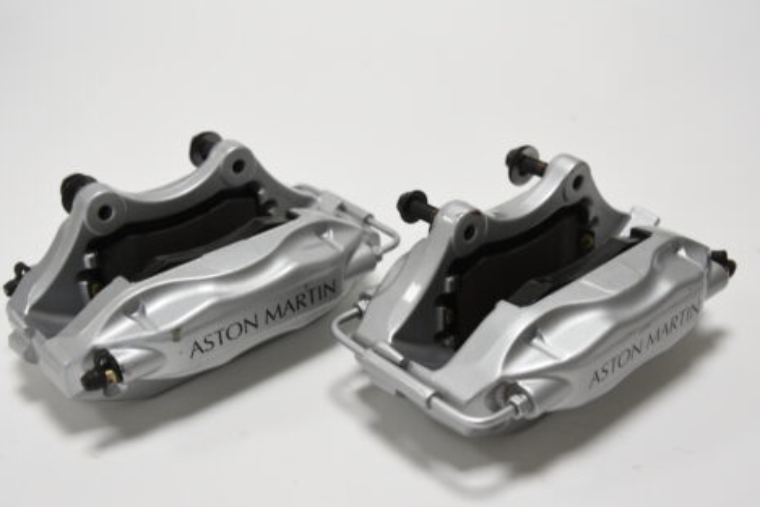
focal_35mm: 41
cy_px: 284
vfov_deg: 32.6
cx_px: 363
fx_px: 865
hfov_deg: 47.4
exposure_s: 1/100
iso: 320
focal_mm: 24
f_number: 2.8
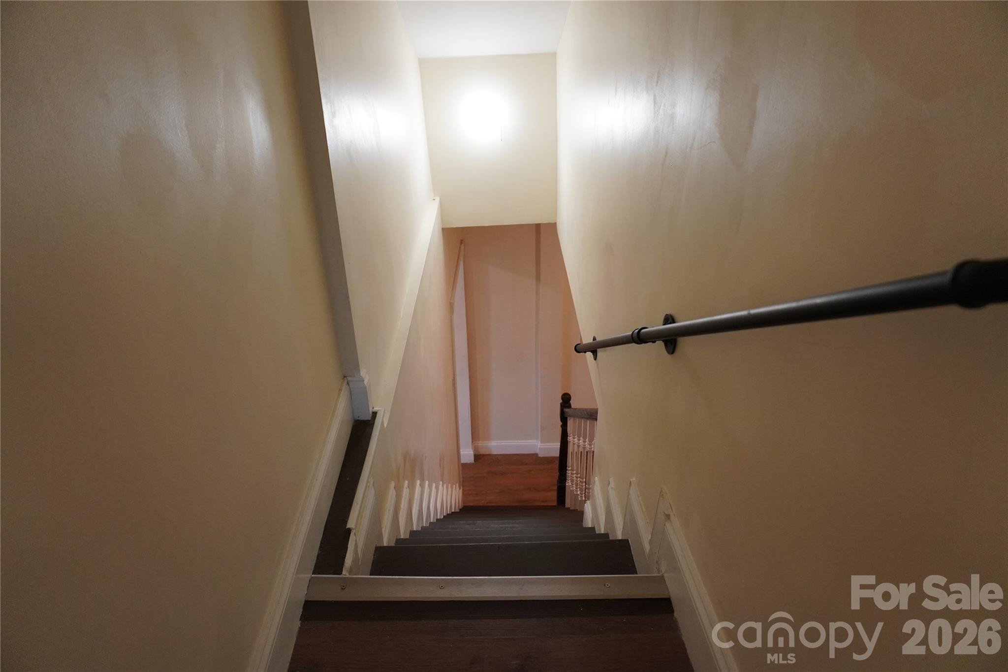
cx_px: 504
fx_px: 672
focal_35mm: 24
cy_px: 336
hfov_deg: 73.7
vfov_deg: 53.1
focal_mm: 16
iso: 1250
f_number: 4
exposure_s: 1/200
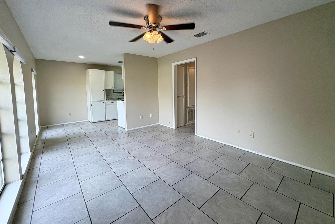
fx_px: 140
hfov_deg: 100.4
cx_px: 168
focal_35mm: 15
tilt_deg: -3.7
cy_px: 99
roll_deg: +1.0
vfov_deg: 77.0
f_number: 2.2
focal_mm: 2.22
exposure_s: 1/120
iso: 100
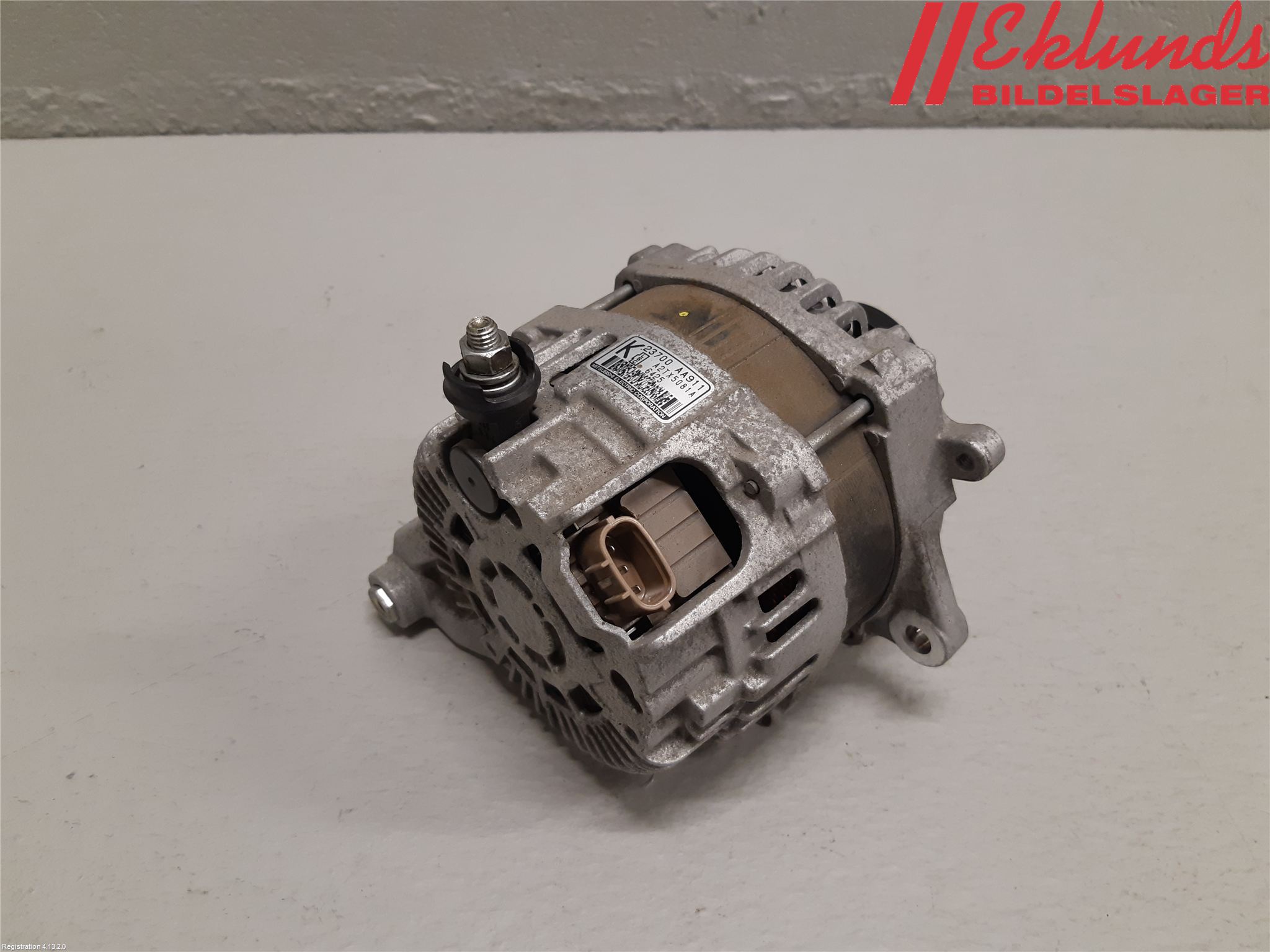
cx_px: 635
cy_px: 476
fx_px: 954
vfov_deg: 53.1
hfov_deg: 67.3
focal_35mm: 26
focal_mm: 3.93
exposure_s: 1/50
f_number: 1.7
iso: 125
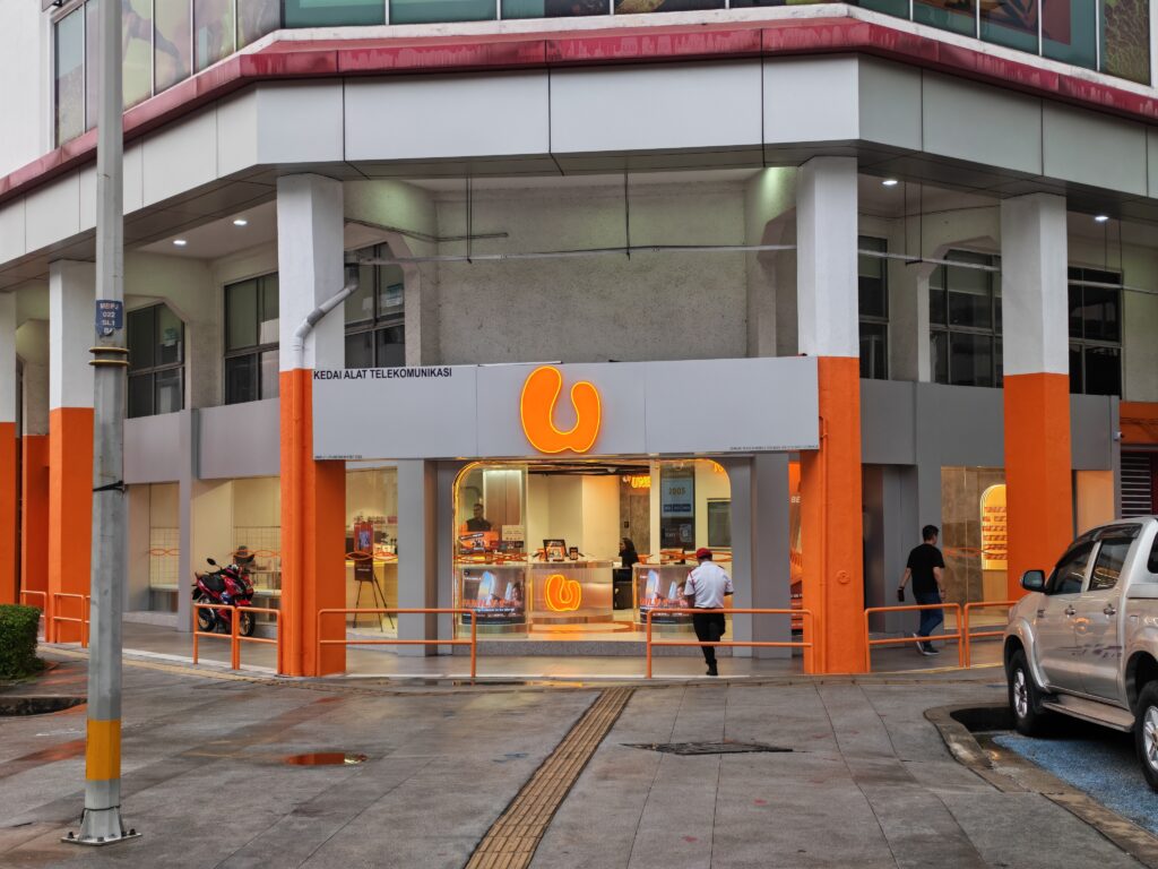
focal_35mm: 48
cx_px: 579
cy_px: 434
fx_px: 1606
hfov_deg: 39.7
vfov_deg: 30.3
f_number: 1.9
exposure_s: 1/110
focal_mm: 6.12
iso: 320
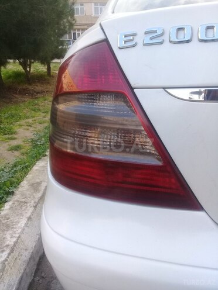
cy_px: 145
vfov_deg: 58.4
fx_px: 260
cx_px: 109
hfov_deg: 45.4
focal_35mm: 31
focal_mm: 3.3
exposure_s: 1/154
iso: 50
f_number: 2.2
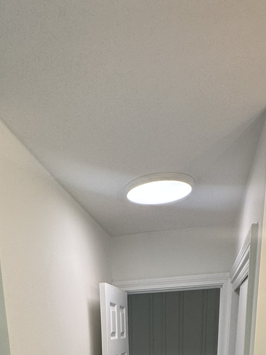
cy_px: 463
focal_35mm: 37
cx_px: 99
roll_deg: +4.1
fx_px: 379
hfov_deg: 38.4
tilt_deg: -20.7
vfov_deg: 34.8
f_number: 2.2
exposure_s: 1/120
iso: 100
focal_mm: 2.22
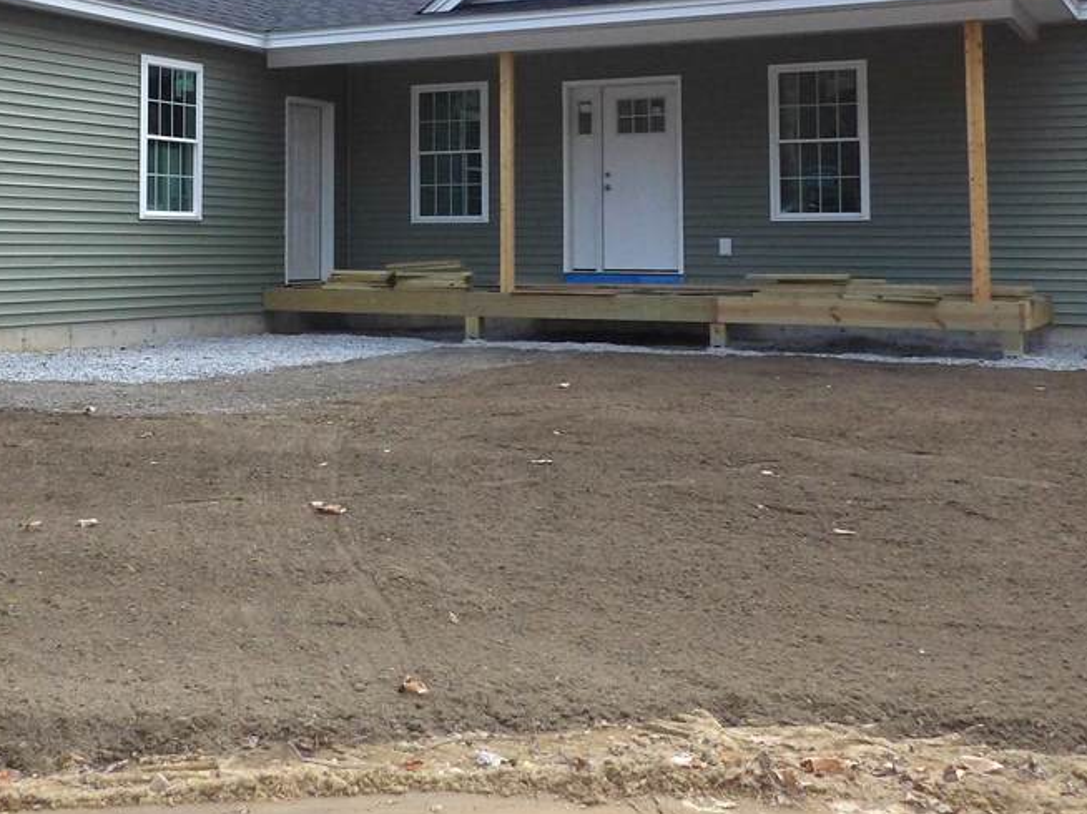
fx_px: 1475
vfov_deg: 29.9
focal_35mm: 47
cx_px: 381
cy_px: 133
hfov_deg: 40.1
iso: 200
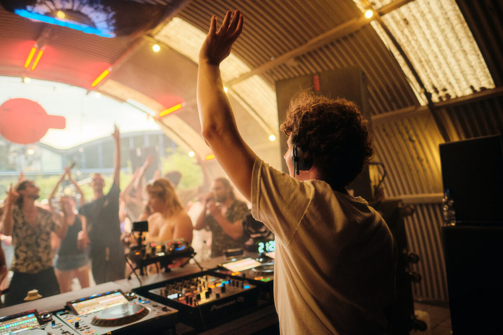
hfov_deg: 73.7
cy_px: 168
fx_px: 335
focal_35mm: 24
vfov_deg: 53.1
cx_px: 252
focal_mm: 16
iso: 3200
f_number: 1.4
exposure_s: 1/180
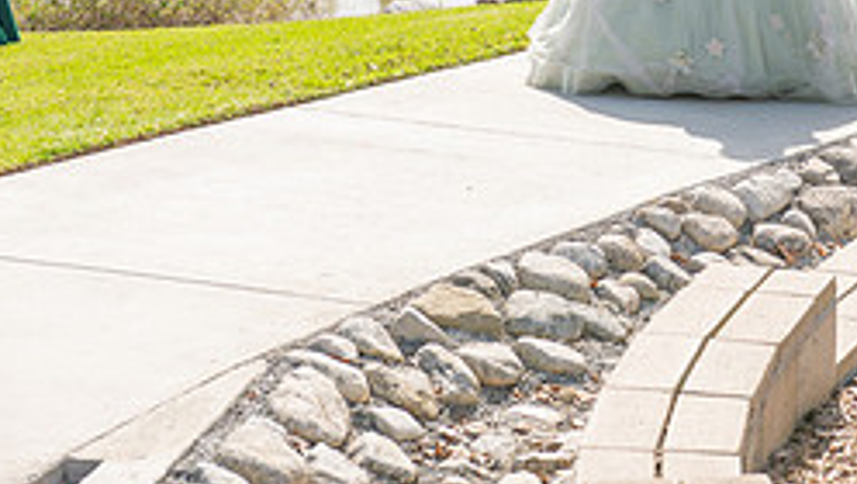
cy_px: -150
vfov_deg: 8.4
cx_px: 715
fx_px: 3230
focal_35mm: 142
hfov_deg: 15.0
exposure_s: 1/800
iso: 200
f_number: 5.6
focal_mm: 58
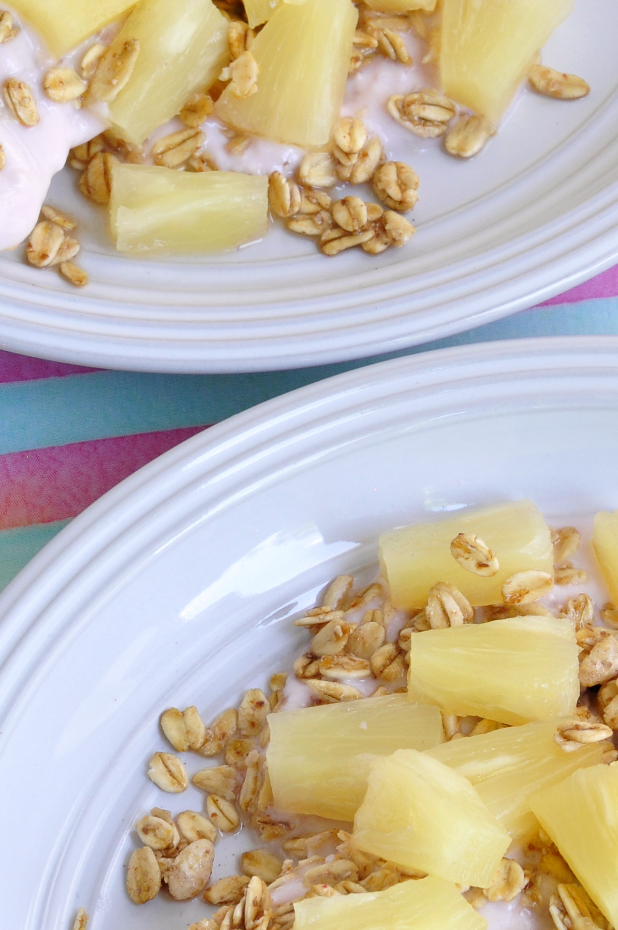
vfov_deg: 6.4
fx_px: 8313
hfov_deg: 4.3
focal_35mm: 322
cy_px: 234
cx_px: 397
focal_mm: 90
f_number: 18
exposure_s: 1/3
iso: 320
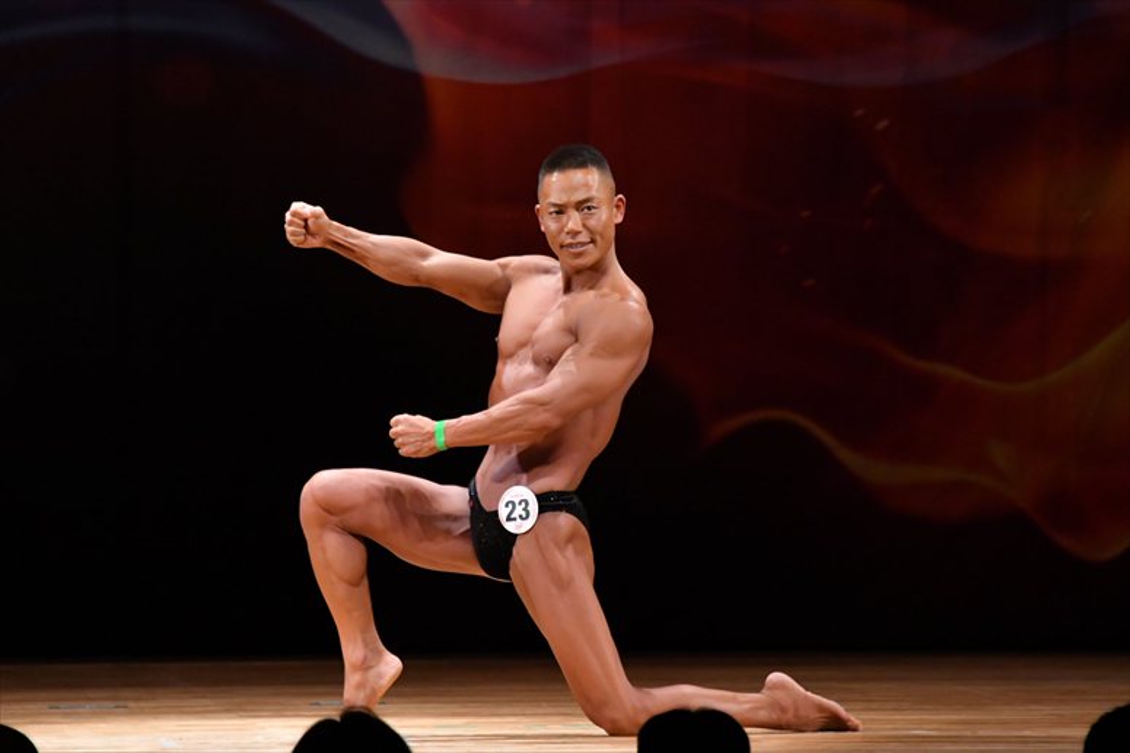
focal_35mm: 300
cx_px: 565
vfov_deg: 4.6
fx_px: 9412
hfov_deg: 6.9
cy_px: 376
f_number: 5.6
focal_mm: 200
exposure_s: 1/400
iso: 4000
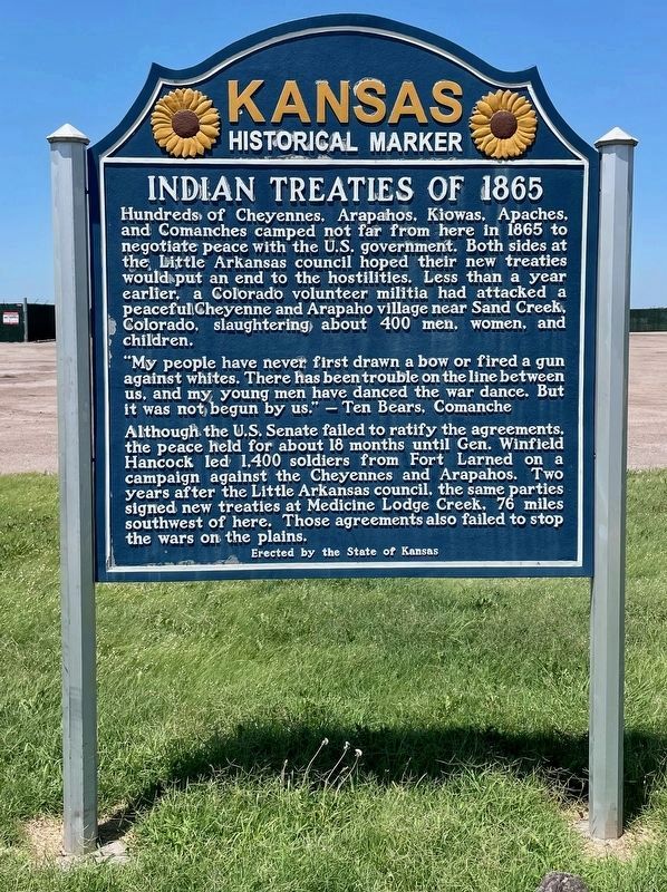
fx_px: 669
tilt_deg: -2.8
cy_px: 446
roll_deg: +1.2
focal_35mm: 26
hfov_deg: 53.0
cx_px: 334
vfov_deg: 67.4
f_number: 1.6
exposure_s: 1/3300
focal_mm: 4.2
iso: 32
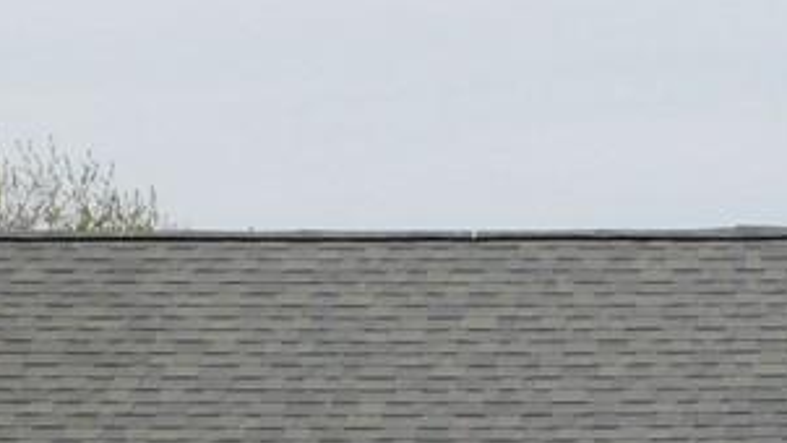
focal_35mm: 218
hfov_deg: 9.8
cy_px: 956
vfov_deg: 5.4
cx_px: 719
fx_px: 4550
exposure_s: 1/1000
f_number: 4
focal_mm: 10.4
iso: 125
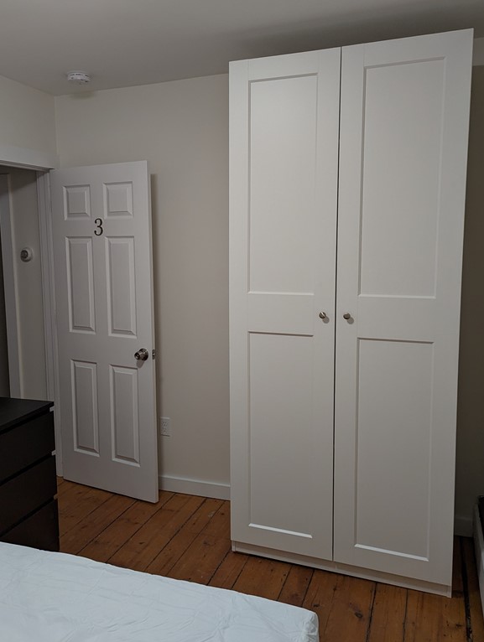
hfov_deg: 44.0
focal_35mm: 32
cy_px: 307
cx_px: 188
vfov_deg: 56.7
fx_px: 595
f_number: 1.85
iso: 125
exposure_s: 1/120
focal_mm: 6.81
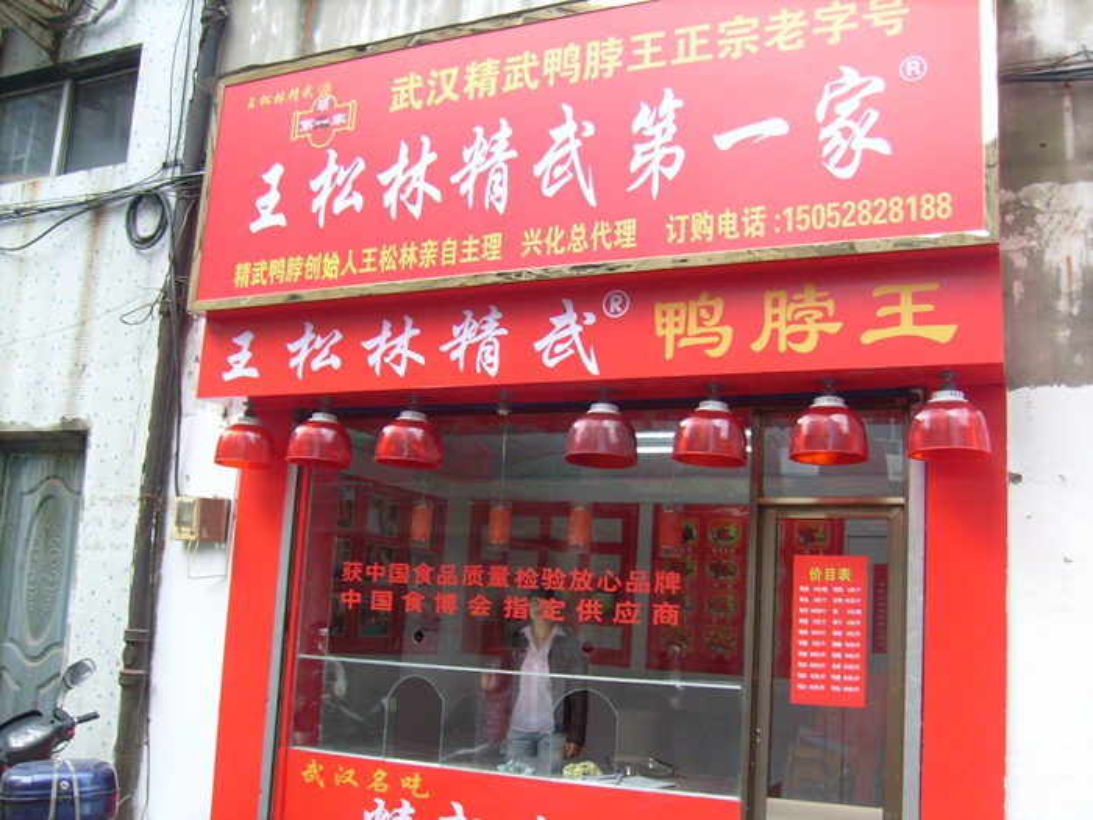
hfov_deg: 52.6
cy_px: 410
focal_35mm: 35
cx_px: 546
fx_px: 1105
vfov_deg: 40.7
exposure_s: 1/90
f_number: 2.8
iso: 80
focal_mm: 5.8
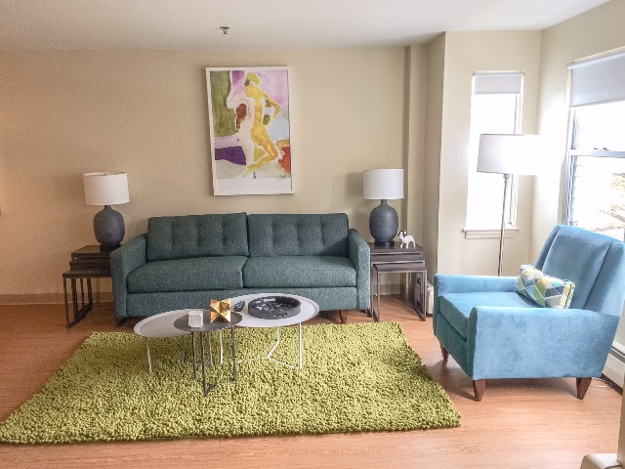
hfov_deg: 61.7
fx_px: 524
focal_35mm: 29
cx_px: 312
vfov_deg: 48.2
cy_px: 234
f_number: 2.2
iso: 32
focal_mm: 4.15
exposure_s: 1/40
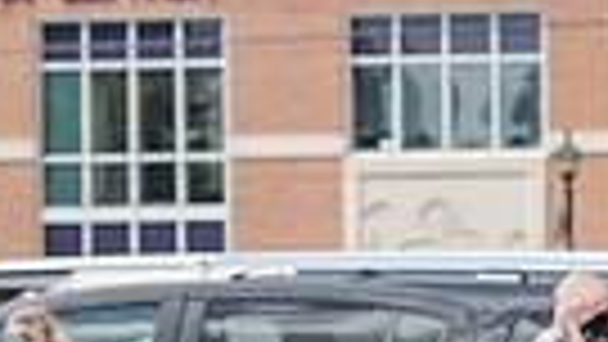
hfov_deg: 5.2
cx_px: 1099
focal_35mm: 413
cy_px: 632
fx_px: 6660
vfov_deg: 2.9
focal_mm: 92
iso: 320
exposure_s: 1/250
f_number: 7.1
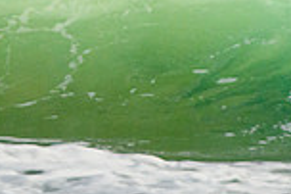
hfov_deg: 1.0
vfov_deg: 0.7
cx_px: 189
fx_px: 16965
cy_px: -168
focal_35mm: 2101
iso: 900
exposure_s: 1/2000
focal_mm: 400
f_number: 5.6
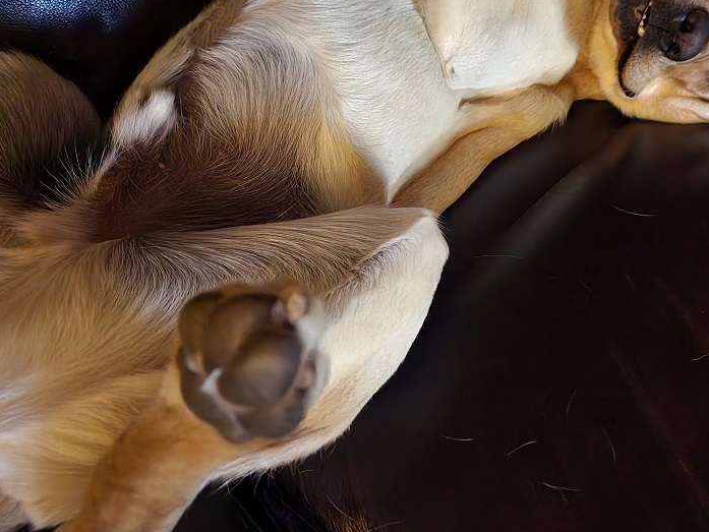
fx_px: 676
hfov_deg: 54.7
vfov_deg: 42.2
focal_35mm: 33
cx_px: 442
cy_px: 167
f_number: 1.8
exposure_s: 1/9
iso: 1600
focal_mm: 6.4
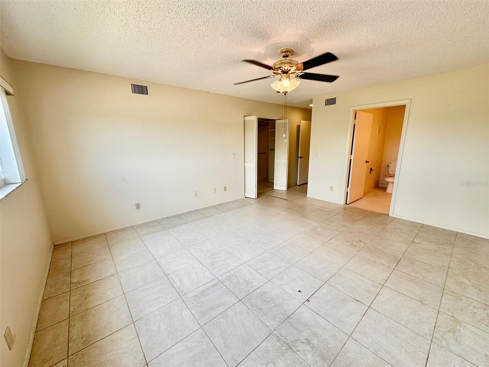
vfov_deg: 85.7
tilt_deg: -11.9
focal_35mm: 14
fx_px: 198
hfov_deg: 102.1
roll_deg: +0.2
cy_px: 184
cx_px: 244
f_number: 2.2
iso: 80
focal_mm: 2.22
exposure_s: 1/120
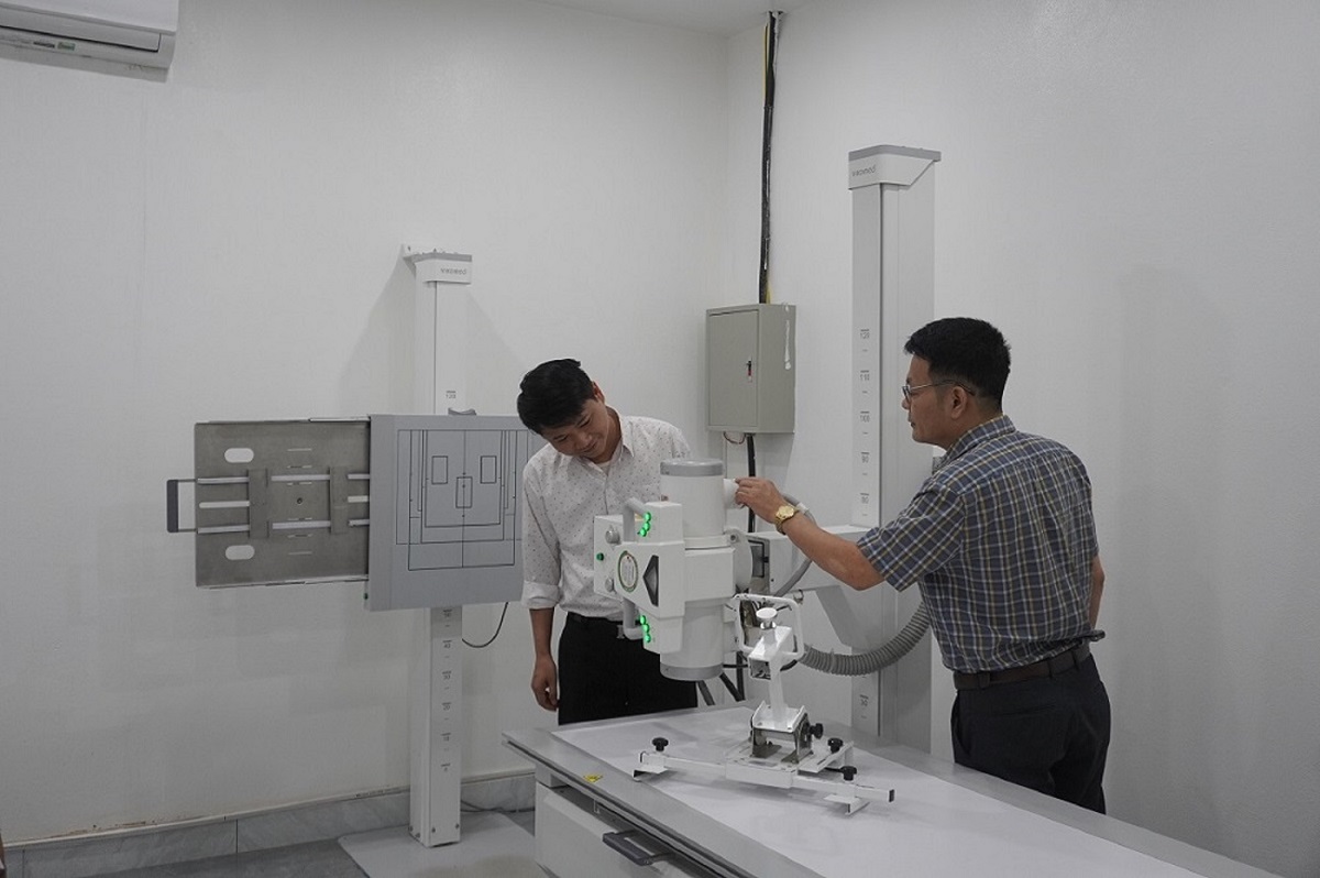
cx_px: 660
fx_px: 1264
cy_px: 439
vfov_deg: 38.3
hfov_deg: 55.1
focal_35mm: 34
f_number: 4
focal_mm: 23
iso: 640
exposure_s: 1/160
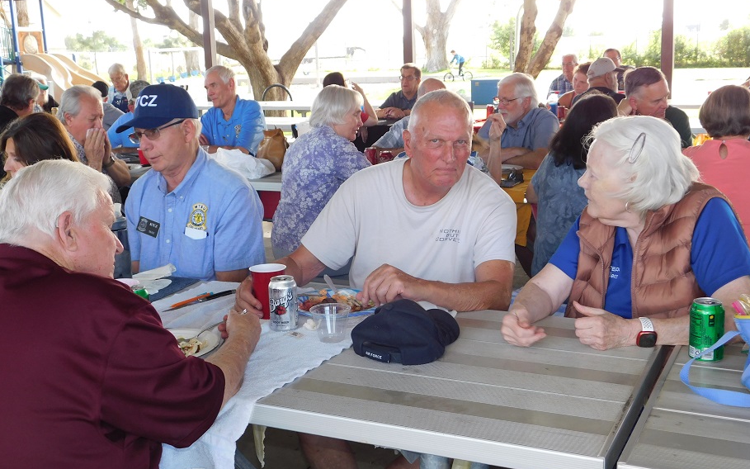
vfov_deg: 29.9
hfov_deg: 46.2
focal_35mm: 43
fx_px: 879
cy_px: 220
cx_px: 374
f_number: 3.6
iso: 125
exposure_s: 1/50
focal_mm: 7.1
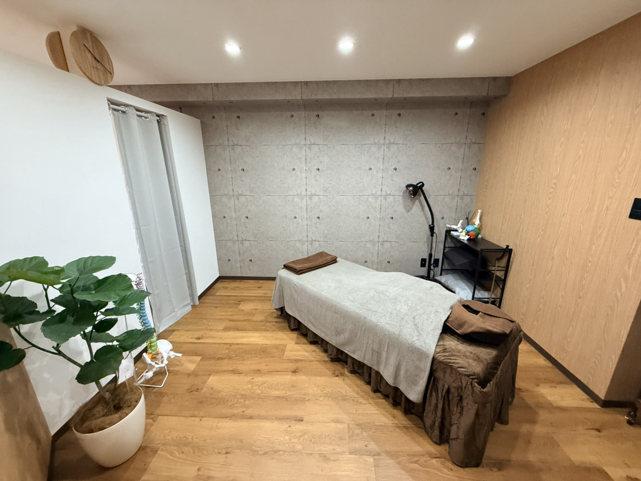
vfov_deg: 85.7
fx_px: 259
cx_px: 320
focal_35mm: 14
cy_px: 240
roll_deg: +0.8
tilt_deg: -15.8
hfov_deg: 102.1
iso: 400
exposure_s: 1/57
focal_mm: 2.22
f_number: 2.2
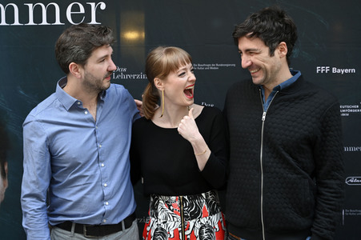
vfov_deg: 20.6
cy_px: 120
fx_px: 661
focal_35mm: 66
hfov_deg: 30.5
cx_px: 180
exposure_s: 1/100
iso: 640
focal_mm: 66
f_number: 2.8
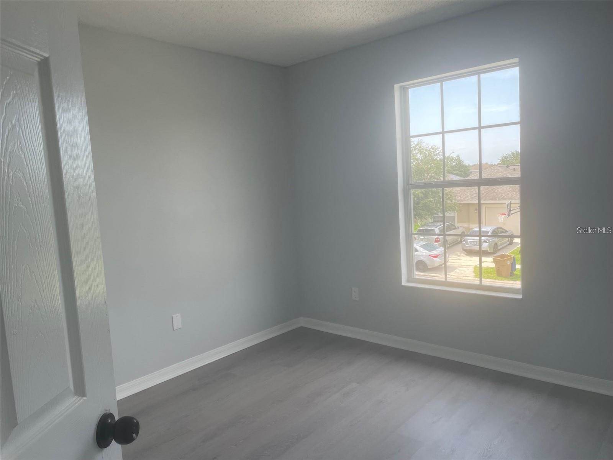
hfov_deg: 67.3
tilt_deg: -5.9
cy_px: 230
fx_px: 460
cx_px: 306
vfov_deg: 53.1
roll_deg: +3.4
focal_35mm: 26
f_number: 1.6
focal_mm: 4.2
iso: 32
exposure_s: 1/413
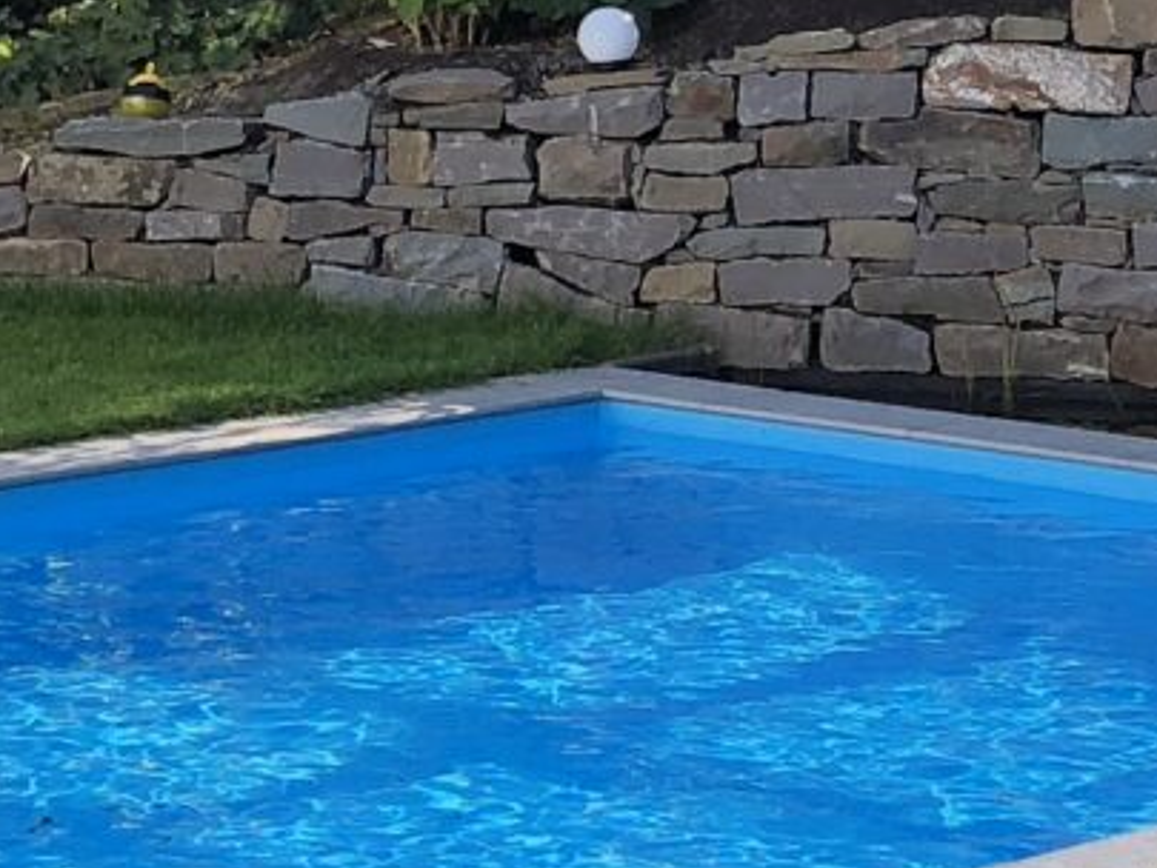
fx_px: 5918
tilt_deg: -7.5
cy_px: 314
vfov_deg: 8.4
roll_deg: -1.2
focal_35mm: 177
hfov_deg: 11.1
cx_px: 811
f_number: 1.8
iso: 20
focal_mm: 3.99
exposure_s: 1/236
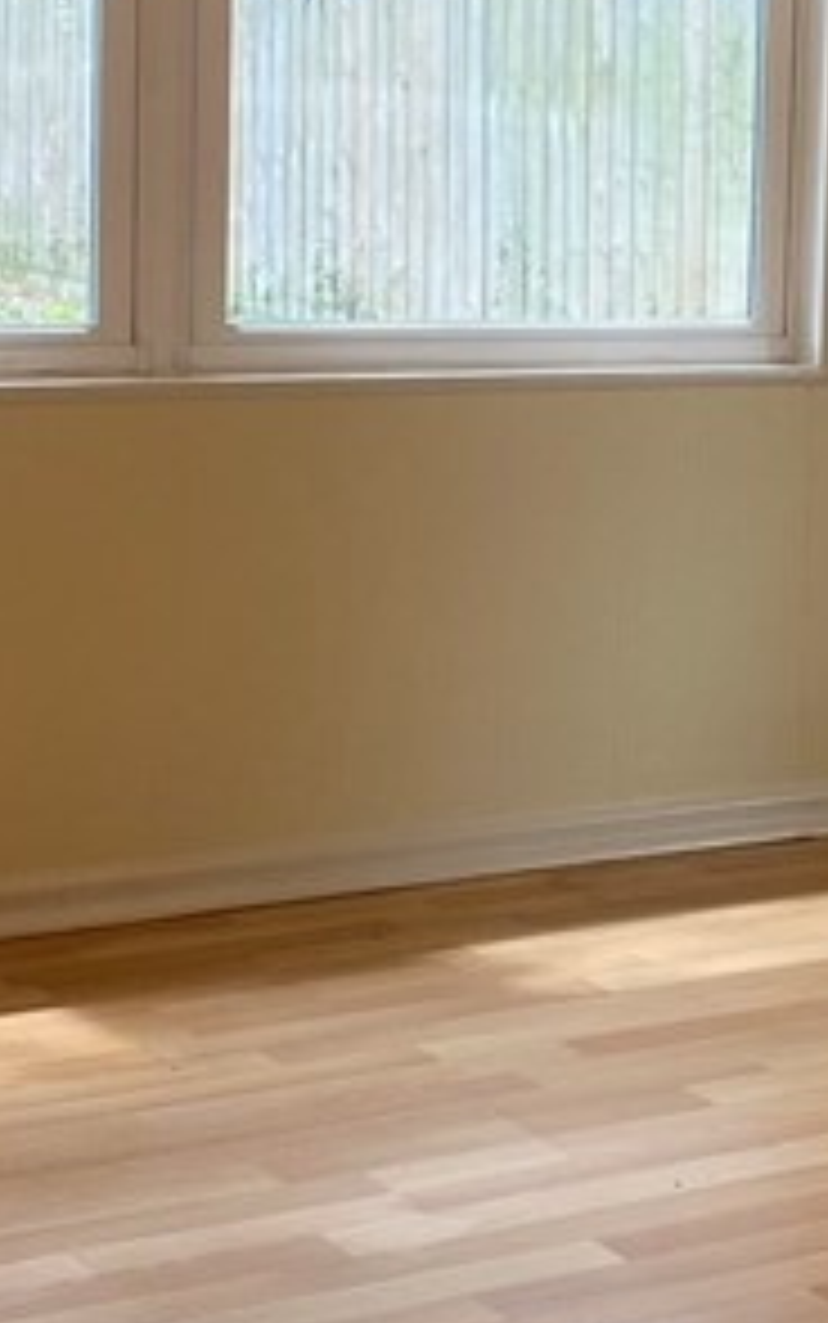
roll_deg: -2.5
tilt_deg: -6.1
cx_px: 1179
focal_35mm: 96
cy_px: 436
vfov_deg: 21.5
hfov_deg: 13.0
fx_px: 3463
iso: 80
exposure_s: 1/60
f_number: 1.8
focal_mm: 4.25
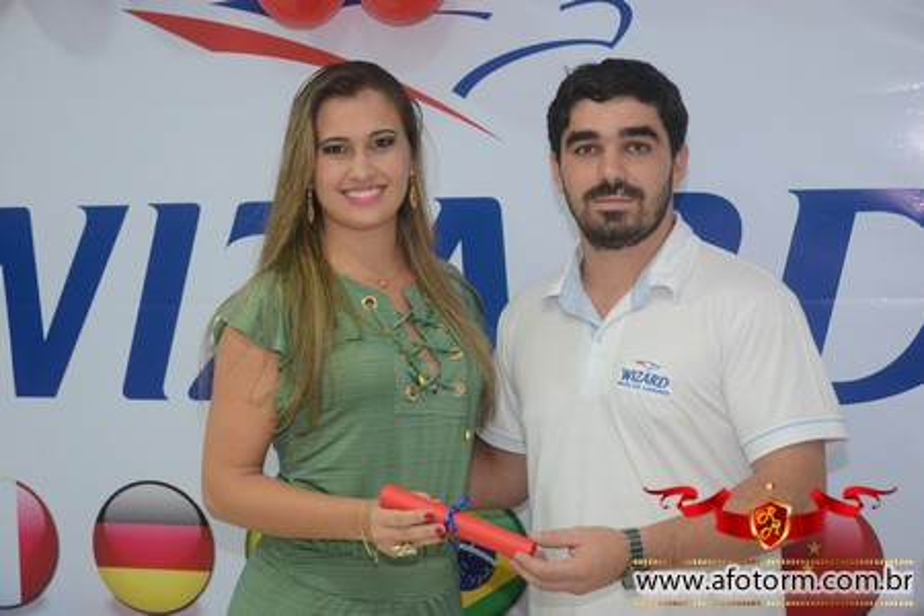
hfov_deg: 26.0
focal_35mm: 78
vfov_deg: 17.5
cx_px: 462
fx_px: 2002
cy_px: 308
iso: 1600
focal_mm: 52
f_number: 5
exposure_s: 1/80
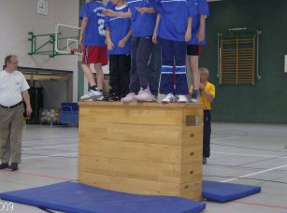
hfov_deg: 32.3
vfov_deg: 24.3
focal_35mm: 60
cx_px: 135
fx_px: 496
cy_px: 99
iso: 200
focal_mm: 7.7
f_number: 3.1
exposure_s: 1/74
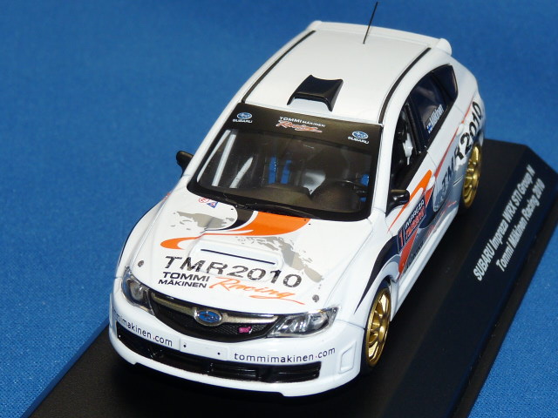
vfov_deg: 13.3
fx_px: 1789
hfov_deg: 17.7
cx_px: 279
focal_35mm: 111
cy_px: 209
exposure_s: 1/30
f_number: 4
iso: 100
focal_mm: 11.1
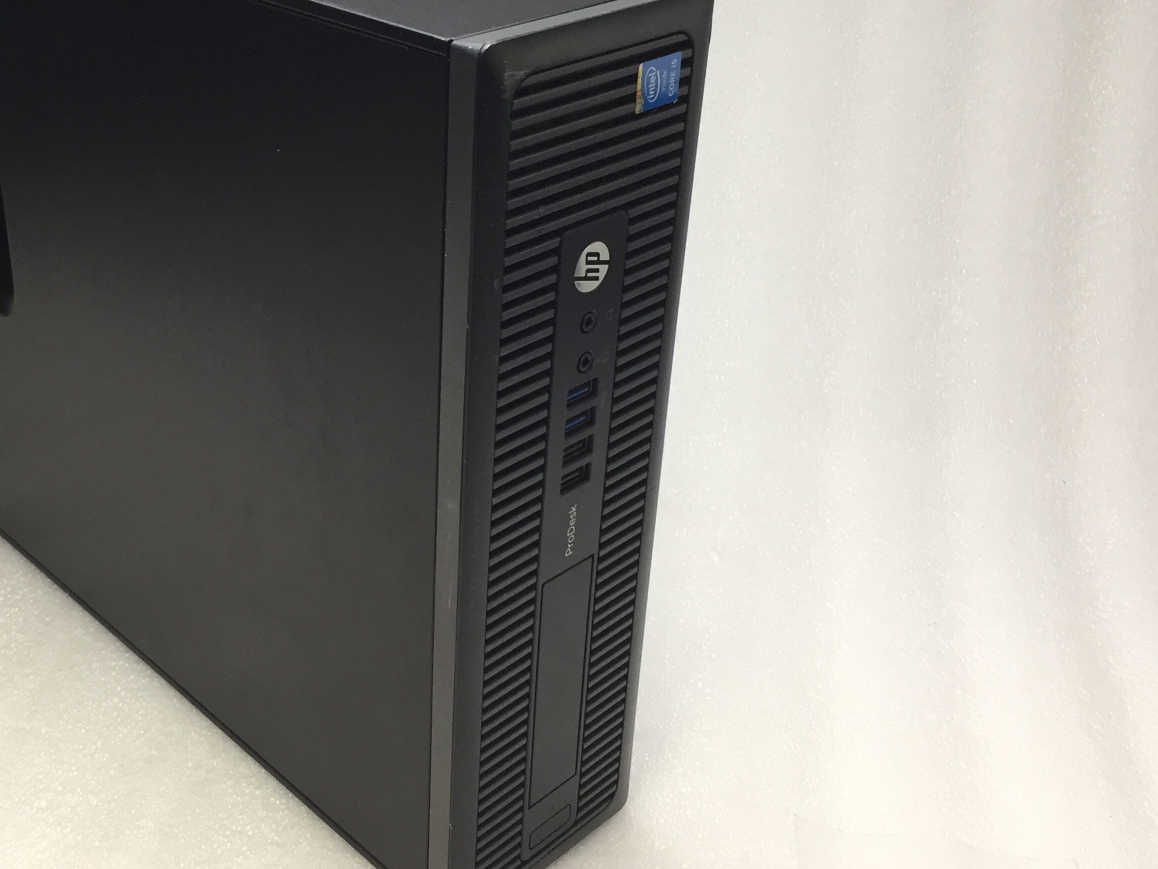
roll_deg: -1.4
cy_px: 321
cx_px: 375
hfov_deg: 45.0
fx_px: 1372
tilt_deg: -24.5
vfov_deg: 34.9
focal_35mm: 41
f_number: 2.2
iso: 64
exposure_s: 1/30
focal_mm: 4.15
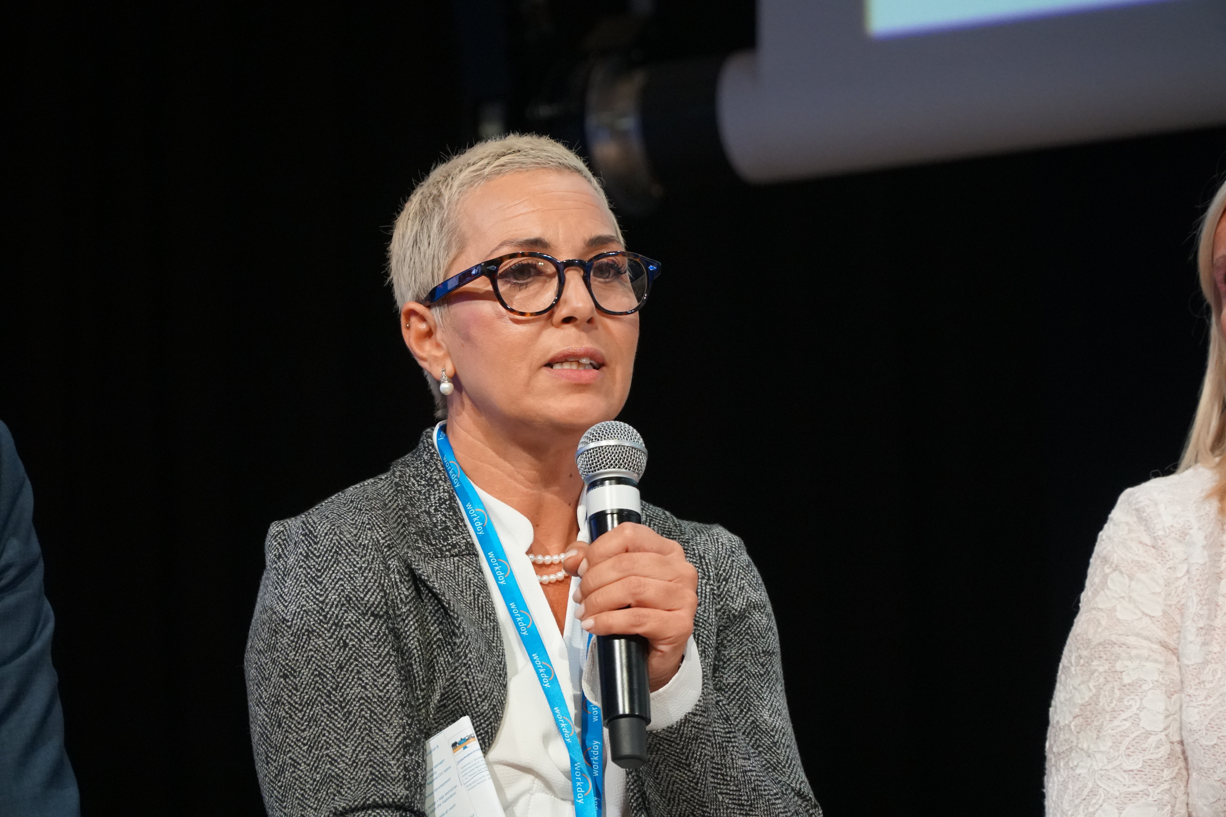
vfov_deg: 8.7
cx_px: 613
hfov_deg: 13.0
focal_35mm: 158
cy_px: 408
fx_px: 5363
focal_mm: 105
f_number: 4
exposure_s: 1/200
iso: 2500
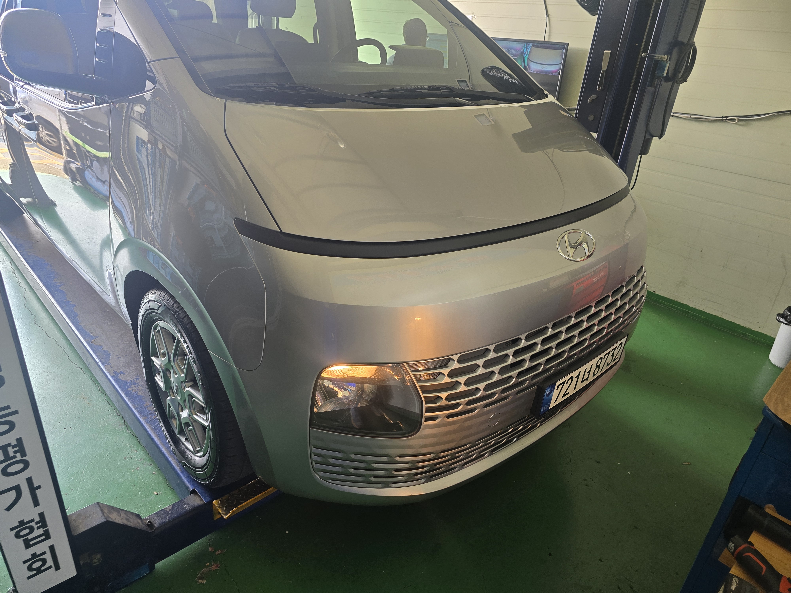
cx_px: 396
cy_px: 296
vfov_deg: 58.9
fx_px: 526
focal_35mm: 23
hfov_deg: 73.9
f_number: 1.7
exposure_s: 1/60
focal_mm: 6.3
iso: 100
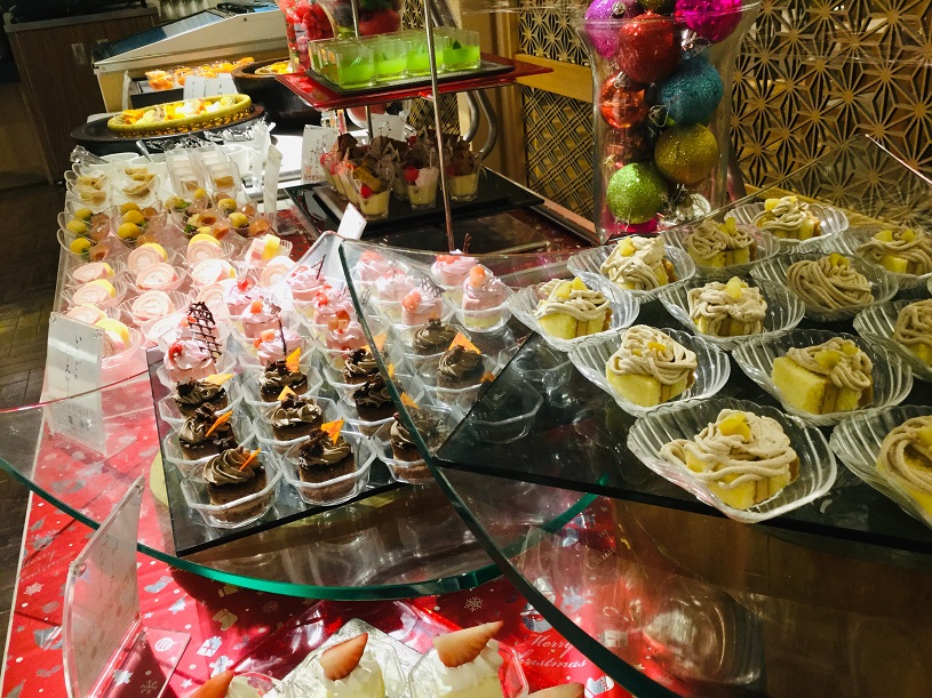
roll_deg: +5.1
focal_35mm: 31
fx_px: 835
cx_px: 466
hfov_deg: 58.4
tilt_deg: -26.5
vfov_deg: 45.4
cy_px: 349
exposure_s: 1/30
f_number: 2.4
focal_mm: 3.3
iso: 80
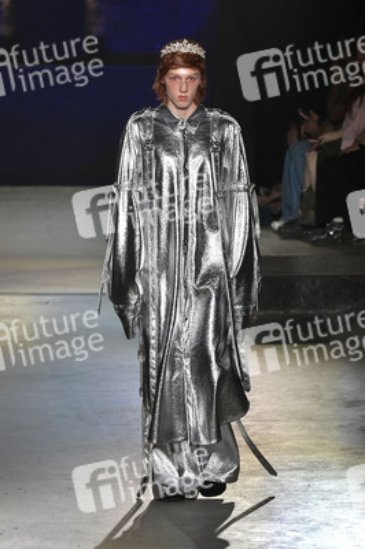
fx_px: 2925
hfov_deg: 7.1
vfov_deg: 10.7
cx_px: 182
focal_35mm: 192
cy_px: 274
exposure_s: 1/400
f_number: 7.1
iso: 2500
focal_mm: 160
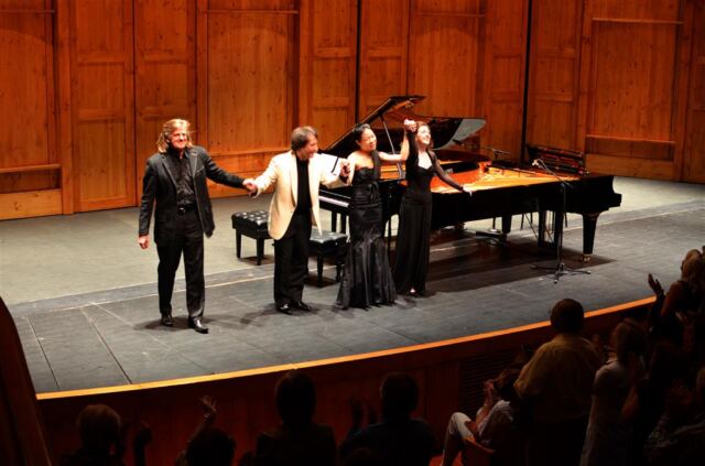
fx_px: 1025
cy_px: 233
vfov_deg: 25.6
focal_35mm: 52
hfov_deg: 37.9
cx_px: 352
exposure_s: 1/40
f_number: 3.2
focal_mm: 35
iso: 800
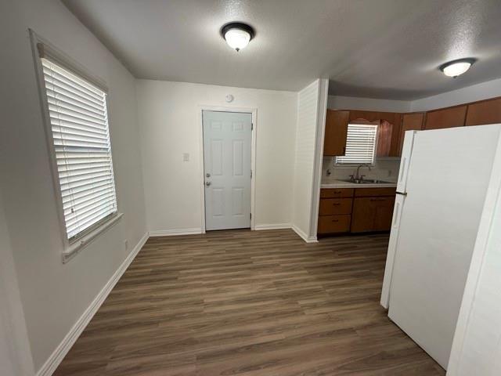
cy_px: 188
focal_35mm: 14
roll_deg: -0.3
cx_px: 250
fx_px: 203
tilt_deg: -10.2
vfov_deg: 85.7
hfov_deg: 102.1
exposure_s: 1/120
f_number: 2.2
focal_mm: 2.22
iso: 250
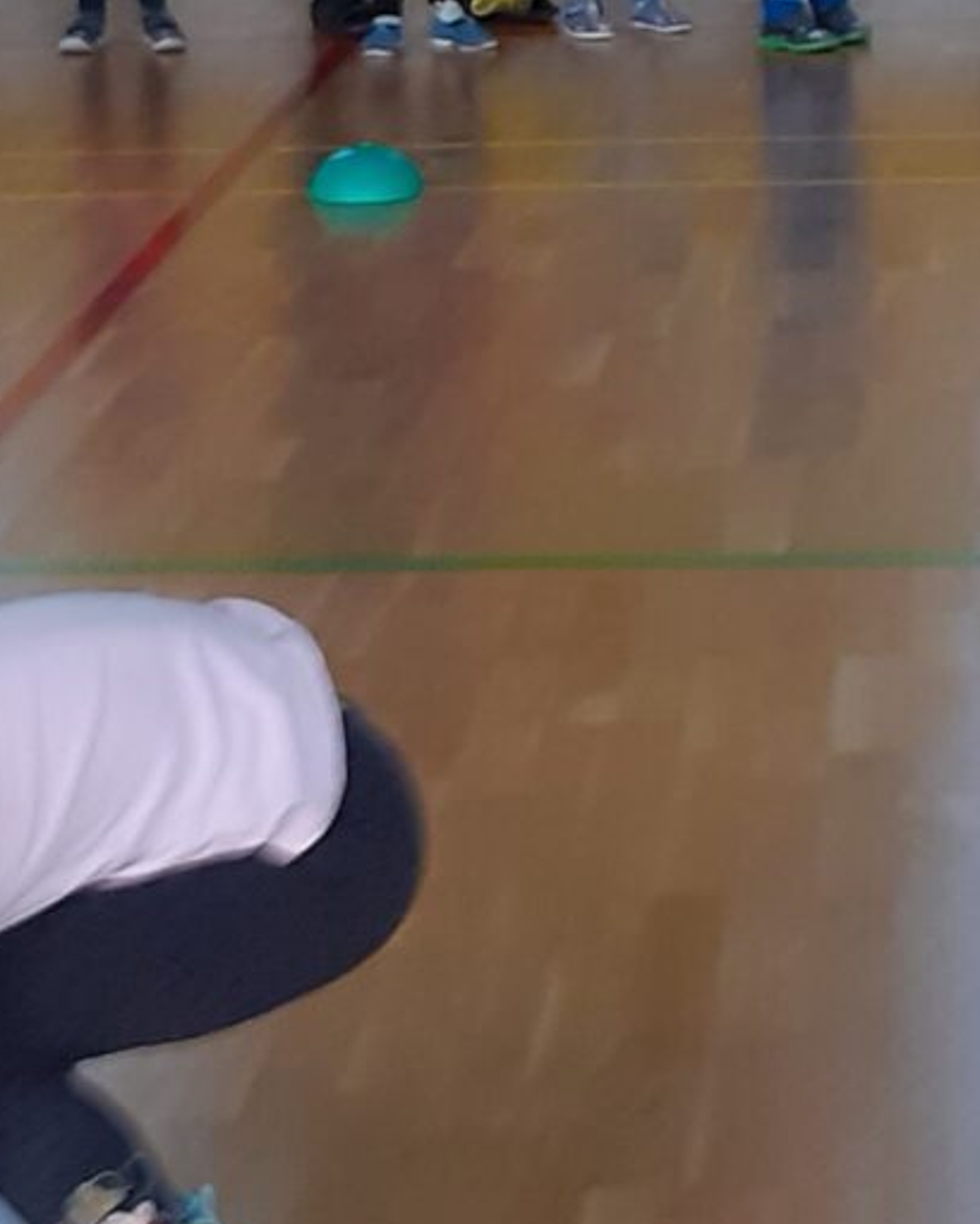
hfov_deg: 11.5
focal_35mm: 134
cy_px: 376
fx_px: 4857
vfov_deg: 14.3
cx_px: 415
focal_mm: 3.6
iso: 125
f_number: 1.9
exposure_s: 1/50
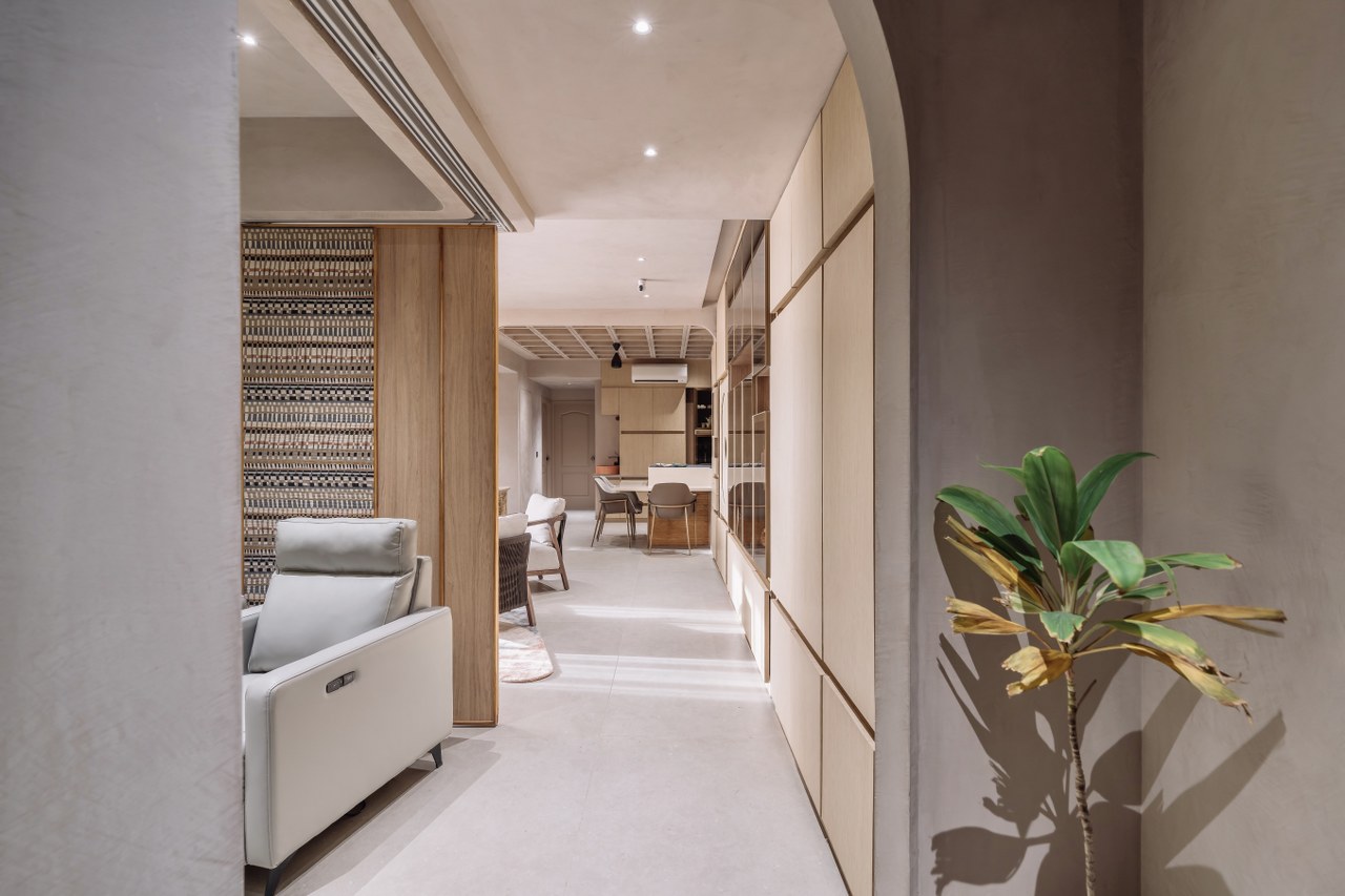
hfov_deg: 93.3
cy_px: 448
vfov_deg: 70.4
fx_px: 635
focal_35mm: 17
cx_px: 672
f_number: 8
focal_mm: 17
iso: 200
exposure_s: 1/3
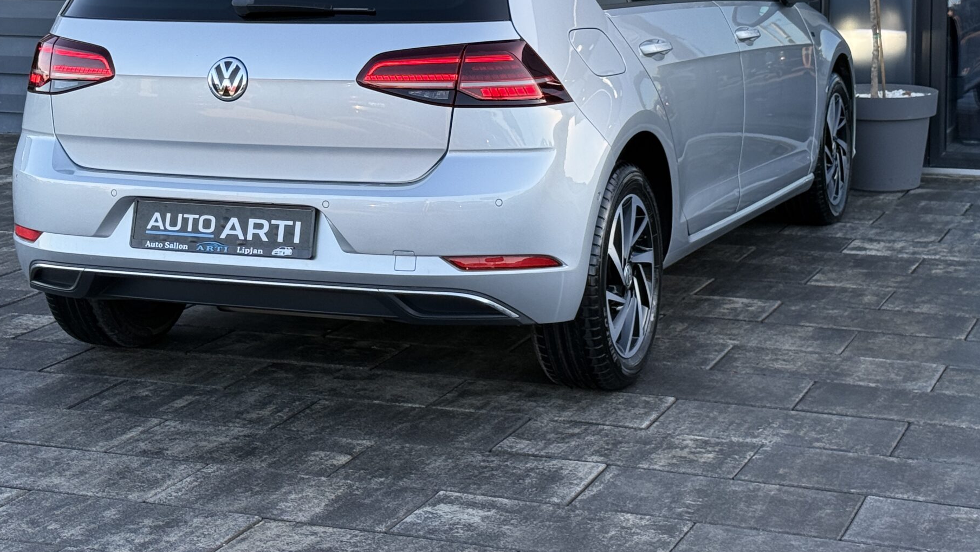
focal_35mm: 74
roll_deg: +0.1
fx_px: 1923
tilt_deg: -3.6
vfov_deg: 16.1
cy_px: 74
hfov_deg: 28.6
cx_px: 454
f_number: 1.78
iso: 64
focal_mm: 6.76
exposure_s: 1/434
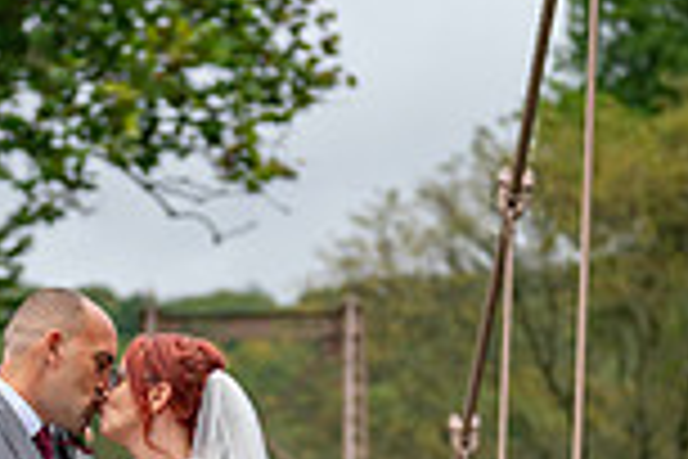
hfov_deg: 10.0
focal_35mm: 206
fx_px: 3937
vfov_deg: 6.6
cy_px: 544
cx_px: 151
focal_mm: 70
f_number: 2.8
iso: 640
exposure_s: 1/2000
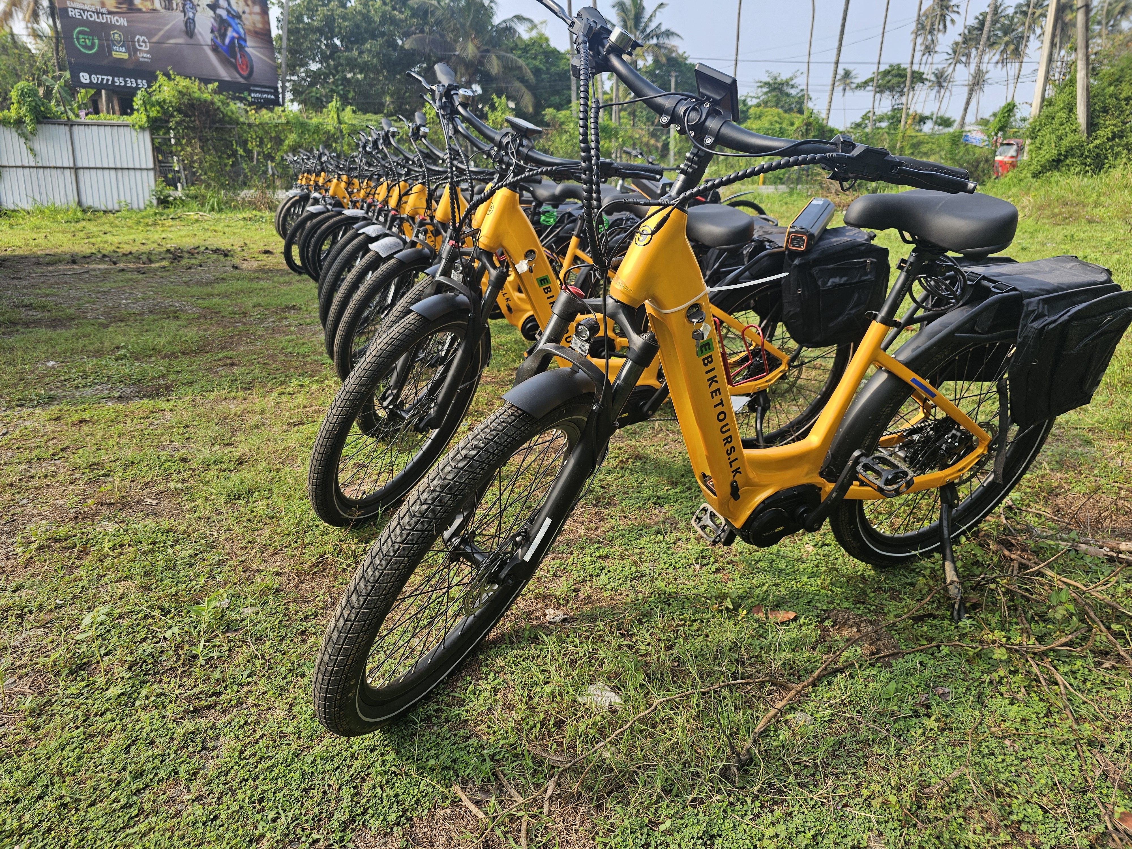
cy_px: 424
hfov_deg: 73.9
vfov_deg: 58.9
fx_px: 752
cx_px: 566
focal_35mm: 23
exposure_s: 1/236
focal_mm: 6.3
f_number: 1.7
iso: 10
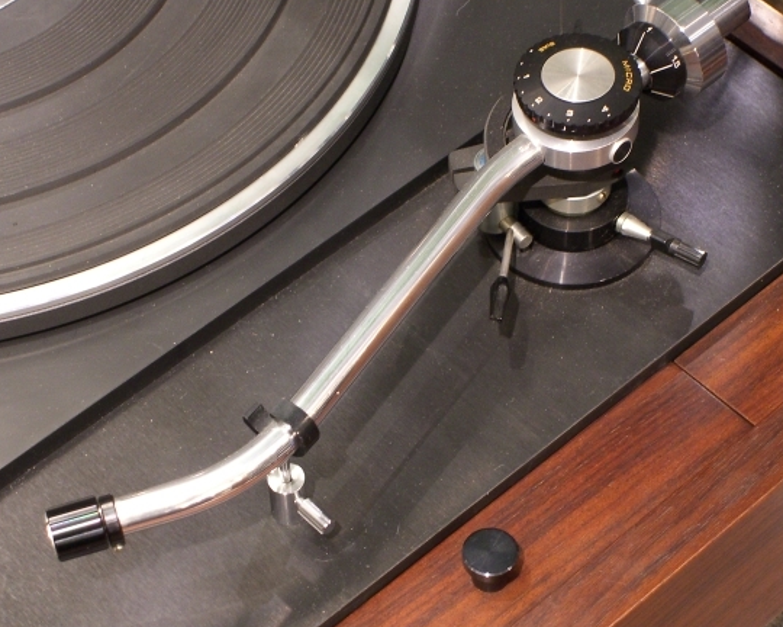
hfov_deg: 17.5
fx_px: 2549
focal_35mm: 110
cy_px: 298
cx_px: 396
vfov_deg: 14.0
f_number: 4.8
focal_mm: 19.7
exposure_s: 1/3.33
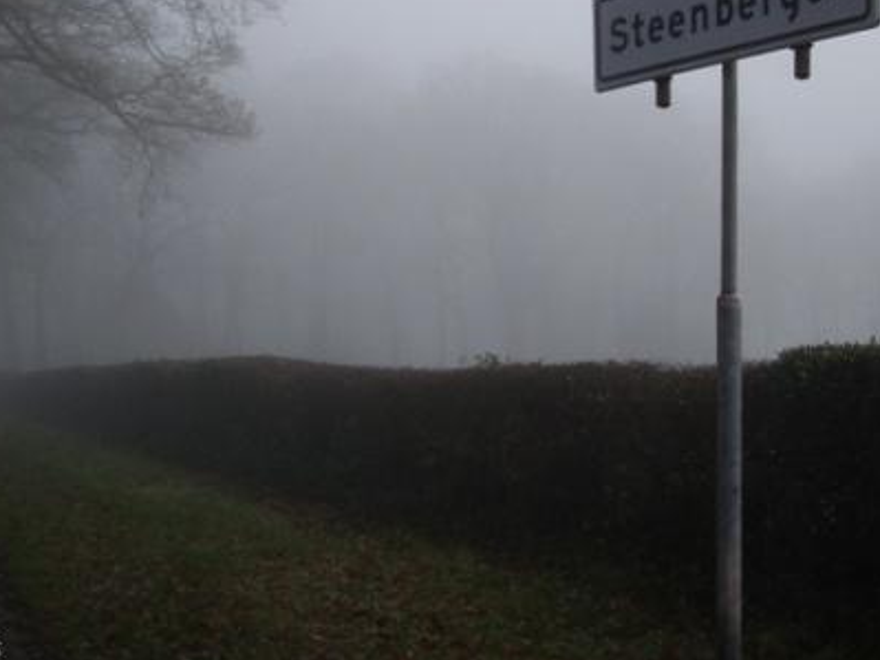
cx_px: 503
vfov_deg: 23.7
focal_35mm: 61
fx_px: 1550
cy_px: 150
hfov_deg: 31.6
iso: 64
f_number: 2.8
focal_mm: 7.9
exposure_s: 1/320
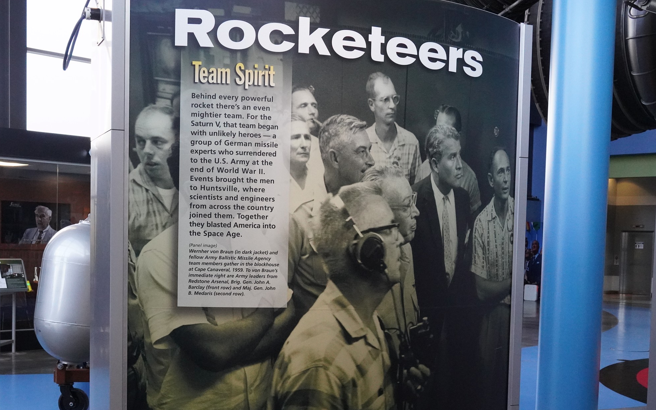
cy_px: 190
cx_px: 325
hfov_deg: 58.1
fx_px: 590
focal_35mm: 33
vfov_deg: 38.3
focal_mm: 32
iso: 8000
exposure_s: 1/100
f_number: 10
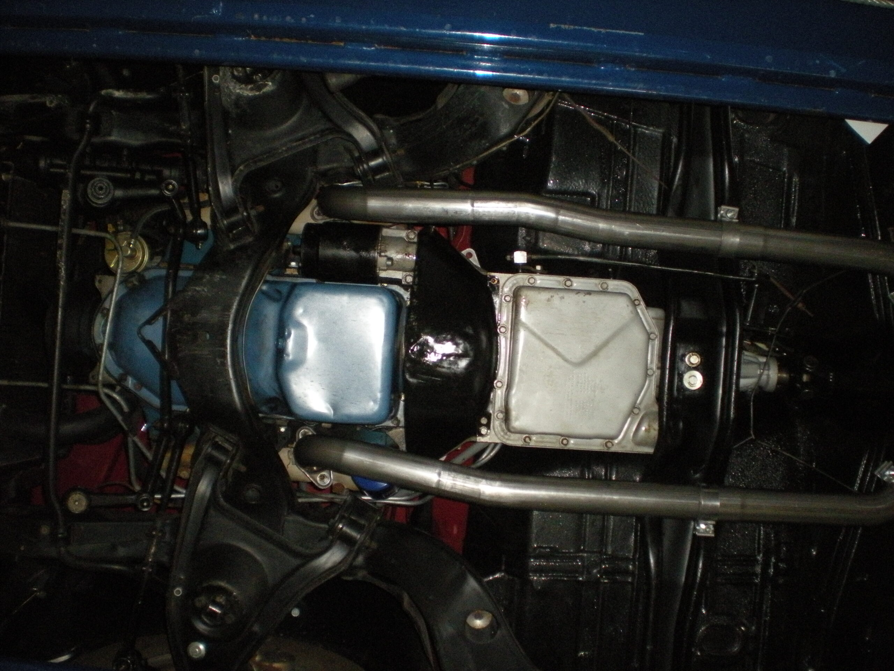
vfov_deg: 37.7
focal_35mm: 38
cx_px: 447
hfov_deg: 49.0
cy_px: 336
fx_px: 981
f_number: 3.1
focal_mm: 6.3
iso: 394
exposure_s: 1/60
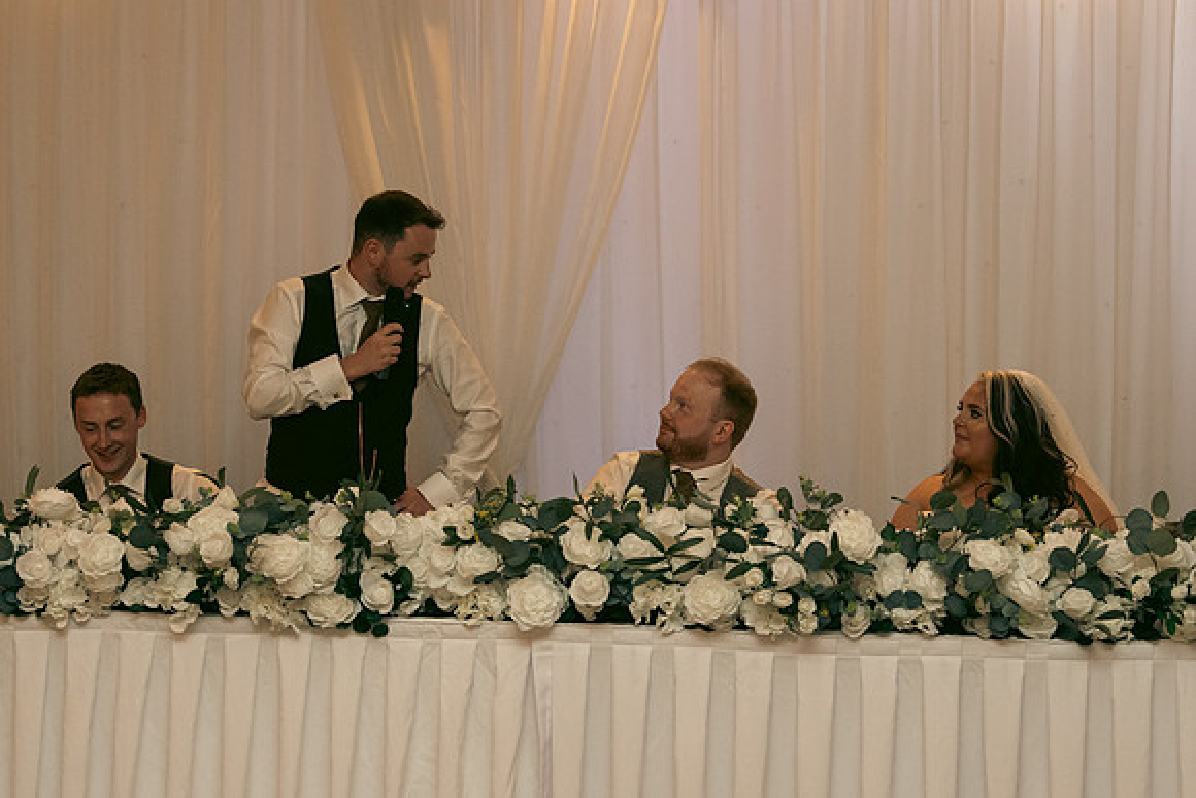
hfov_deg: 31.9
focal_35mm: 63
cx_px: 598
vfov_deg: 21.6
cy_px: 399
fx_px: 2093
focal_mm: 42
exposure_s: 1/160
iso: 2500
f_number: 3.5
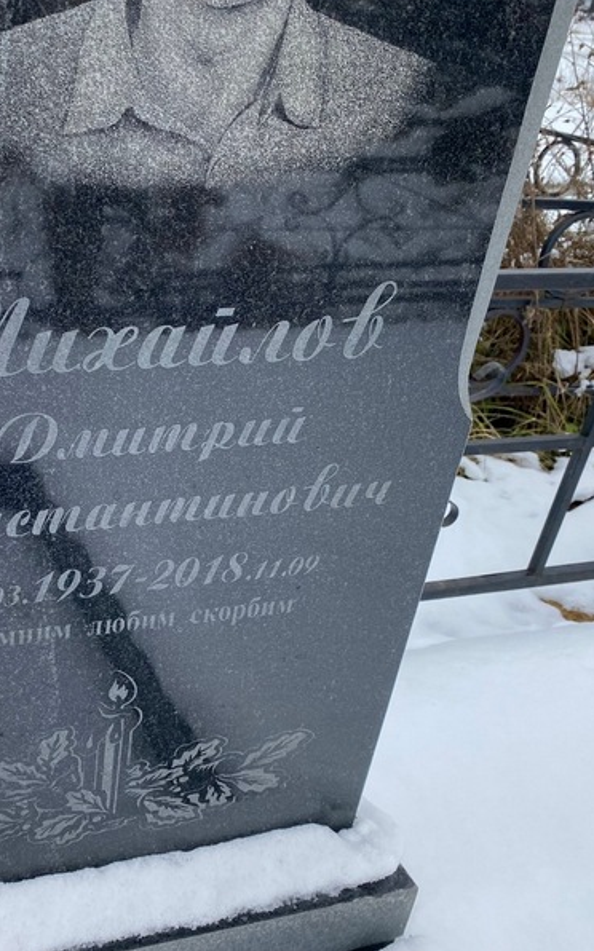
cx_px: 67
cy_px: 477
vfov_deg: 52.8
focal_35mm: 37
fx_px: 959
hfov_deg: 32.8
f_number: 1.8
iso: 32
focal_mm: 4.25
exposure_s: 1/290
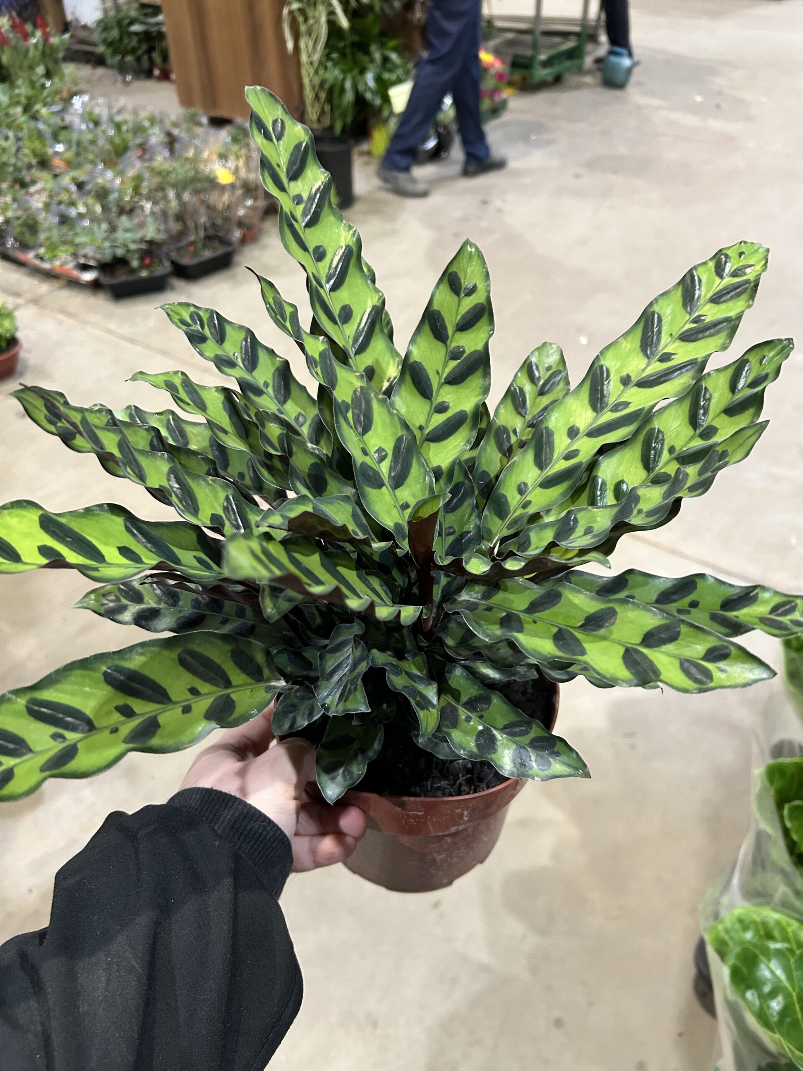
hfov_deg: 53.1
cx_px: 402
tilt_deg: -41.0
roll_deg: +1.3
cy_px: 536
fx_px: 804
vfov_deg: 67.3
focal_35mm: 26
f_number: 1.5
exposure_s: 1/60
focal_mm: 5.7
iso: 250
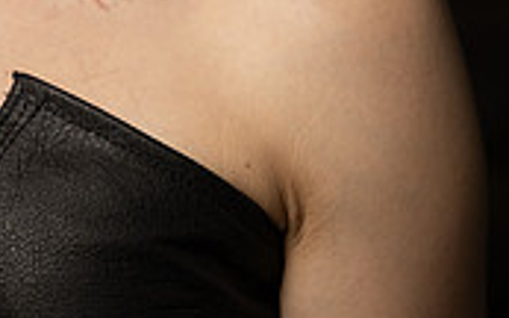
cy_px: -231
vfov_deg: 5.0
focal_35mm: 257
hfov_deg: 8.1
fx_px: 3564
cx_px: 12
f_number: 2.8
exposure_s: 1/400
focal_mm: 75
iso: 400
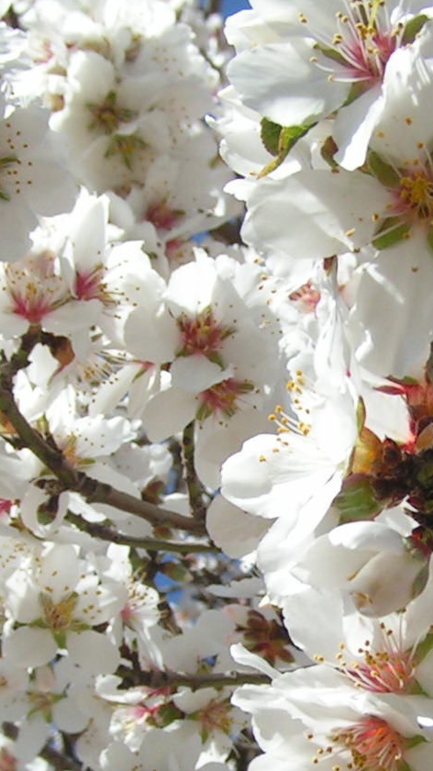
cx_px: 457
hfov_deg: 10.7
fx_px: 2288
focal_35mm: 112
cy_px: 529
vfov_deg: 19.0
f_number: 4
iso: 50
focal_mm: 6.3
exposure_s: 1/800
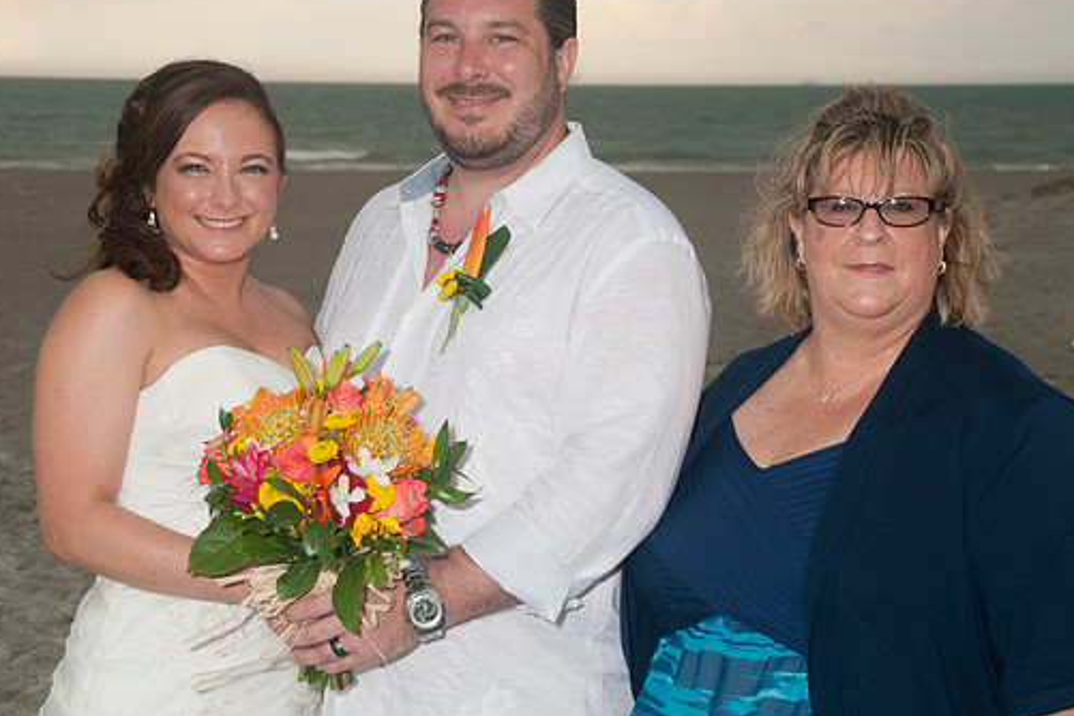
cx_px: 506
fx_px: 2297
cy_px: 290
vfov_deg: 17.7
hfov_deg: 26.3
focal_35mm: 77
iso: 400
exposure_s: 1/160
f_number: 5.6
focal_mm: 40
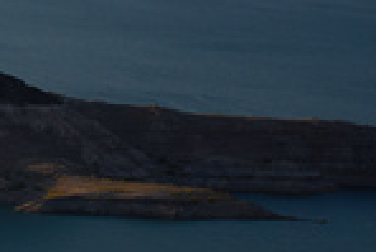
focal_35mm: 242
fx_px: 2530
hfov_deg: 7.5
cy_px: -15
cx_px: -744
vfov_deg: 5.7
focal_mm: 35
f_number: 4.5
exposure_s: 1/1000
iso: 100
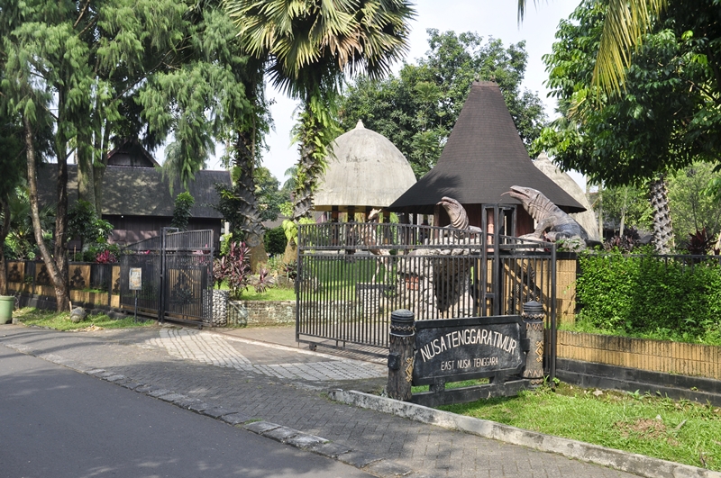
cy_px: 239
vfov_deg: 35.4
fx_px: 750
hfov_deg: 51.3
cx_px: 360
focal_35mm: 38
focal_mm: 25
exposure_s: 1/250
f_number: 8
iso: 200
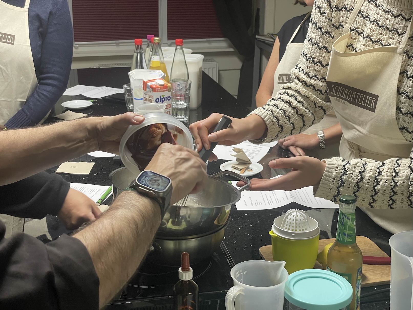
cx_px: 206
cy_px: 155
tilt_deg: -18.3
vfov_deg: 28.0
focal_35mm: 52
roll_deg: -0.5
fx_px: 620
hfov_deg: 36.8
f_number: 2
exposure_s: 1/50
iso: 125
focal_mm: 6
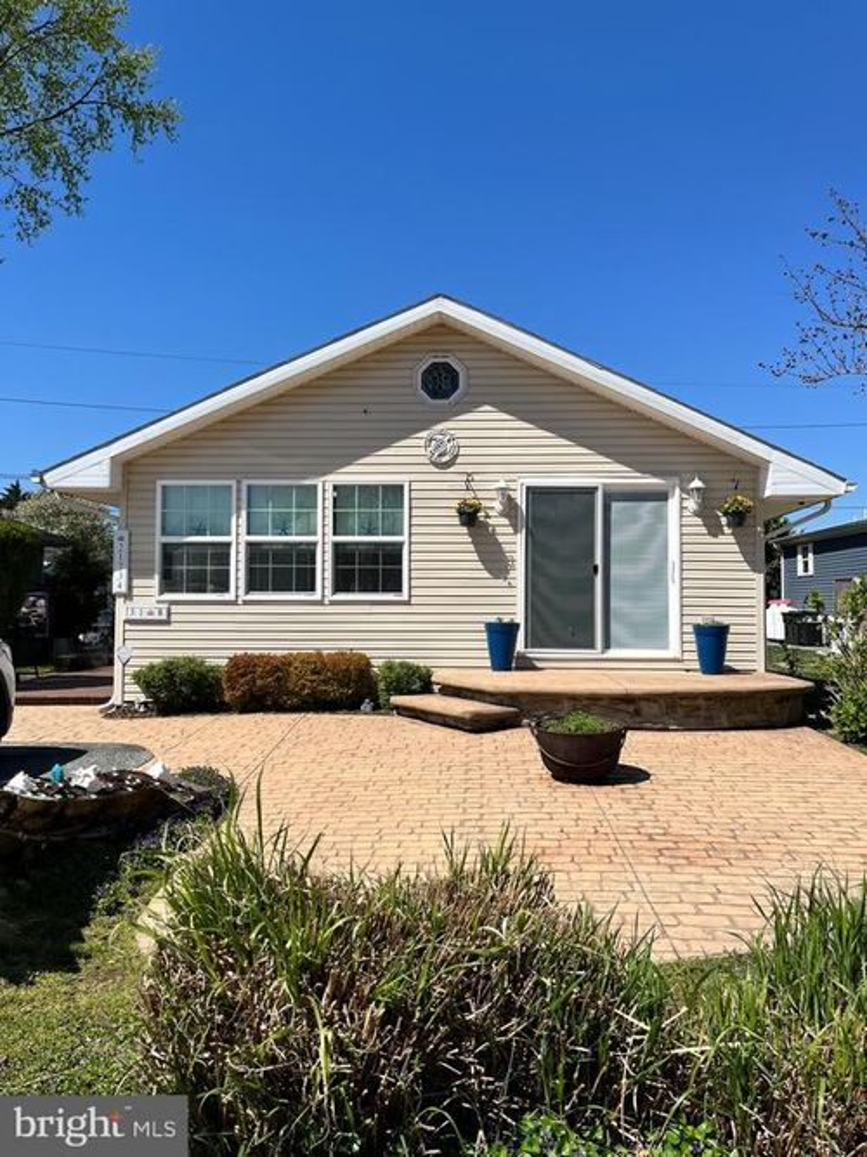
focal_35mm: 26
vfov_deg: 67.3
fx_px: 869
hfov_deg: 53.0
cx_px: 434
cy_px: 578
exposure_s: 1/5319
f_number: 1.6
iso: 50
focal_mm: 5.1
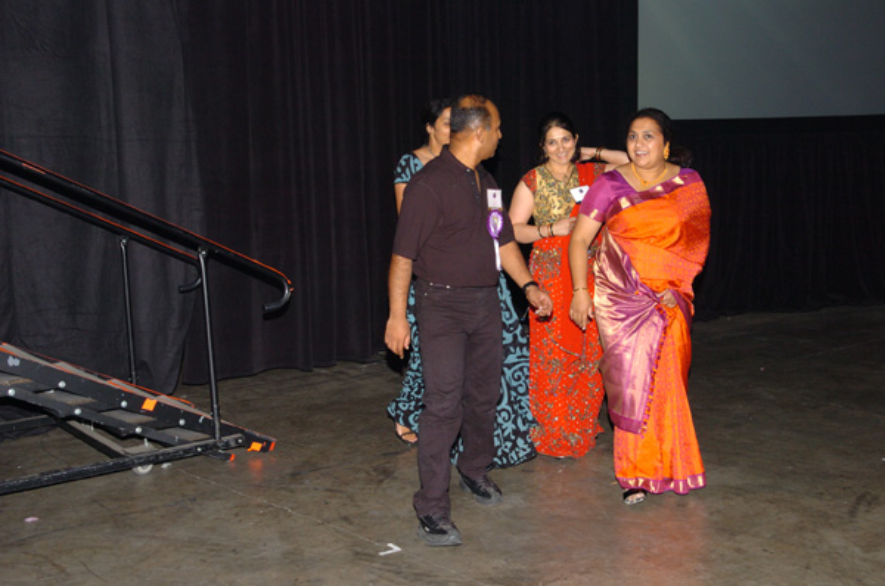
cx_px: 442
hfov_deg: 43.7
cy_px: 293
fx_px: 1104
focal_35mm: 45
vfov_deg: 29.7
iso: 400
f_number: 4
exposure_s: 1/100
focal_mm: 30
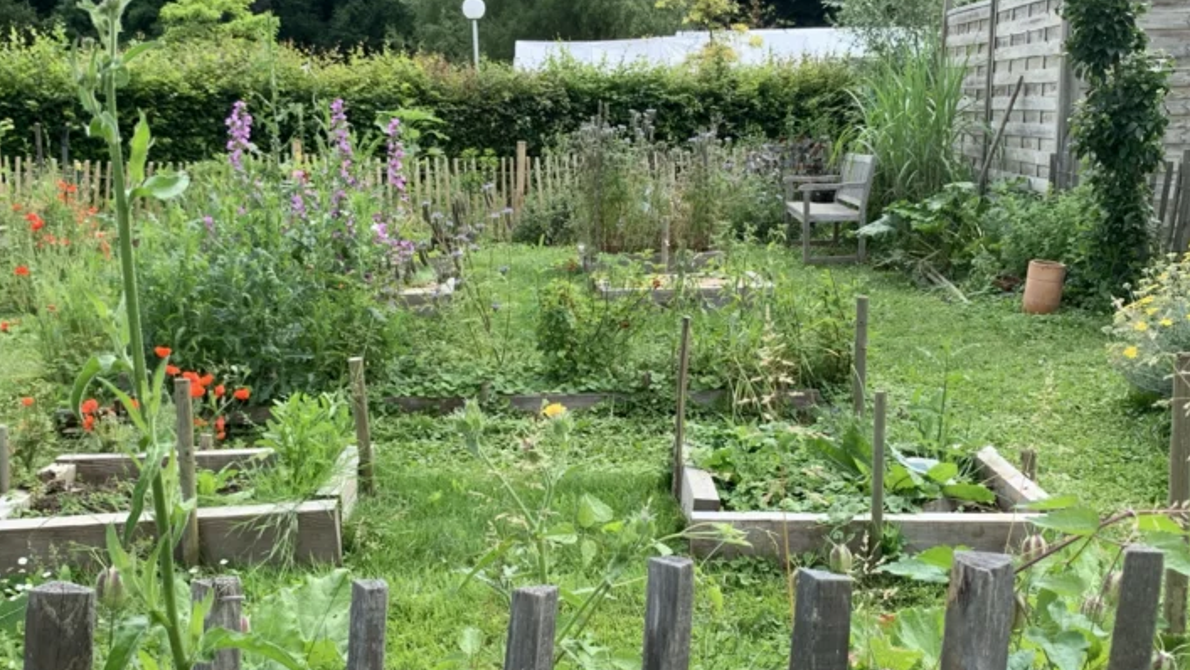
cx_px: 560
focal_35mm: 41
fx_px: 1294
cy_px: 372
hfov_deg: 49.4
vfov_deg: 29.0
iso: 25
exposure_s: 1/627
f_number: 1.8
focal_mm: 4.25
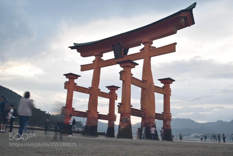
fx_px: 214
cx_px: 116
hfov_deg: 57.2
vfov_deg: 40.0
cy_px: 78
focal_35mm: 33
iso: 100
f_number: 9
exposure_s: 1
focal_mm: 22
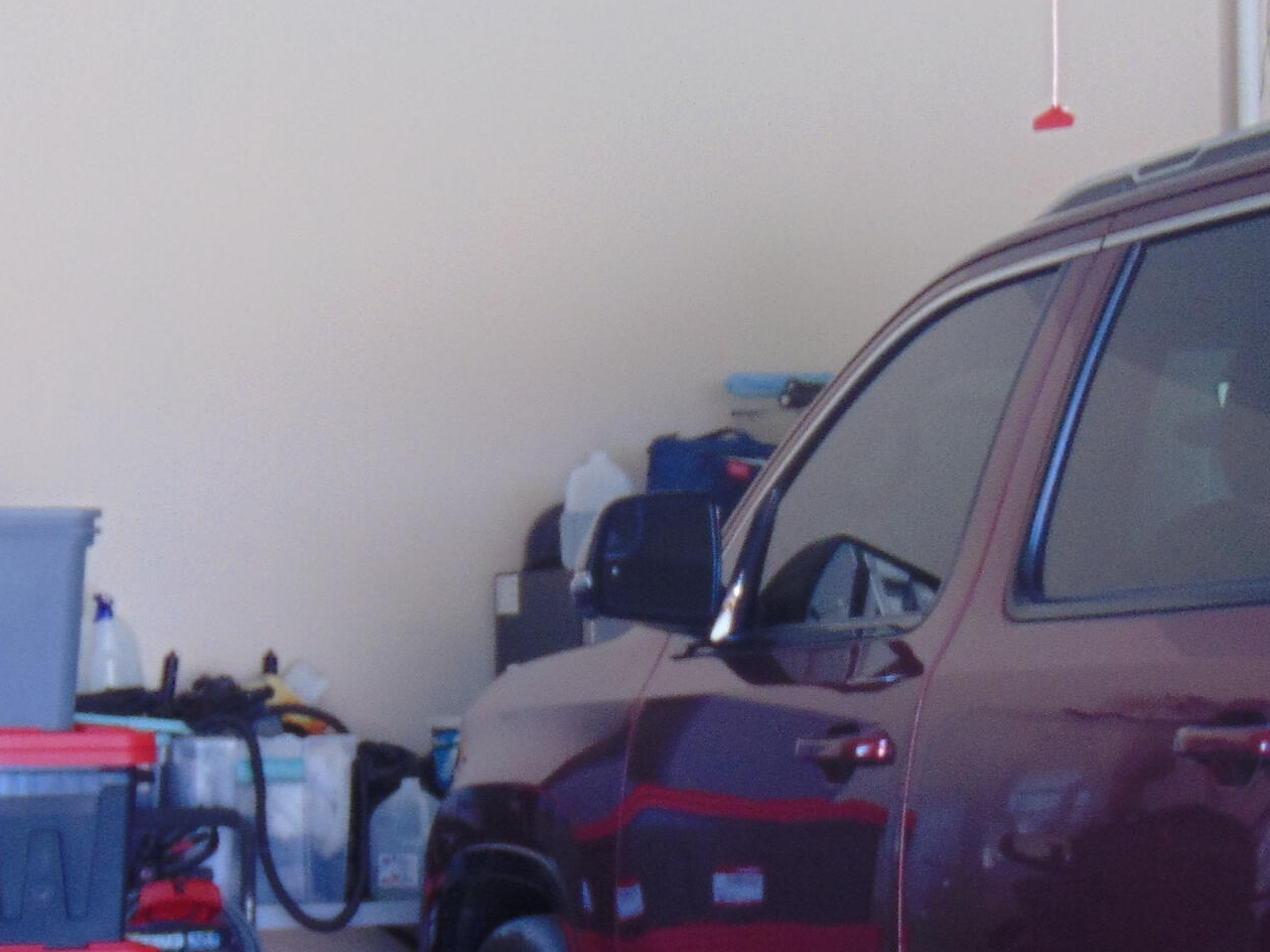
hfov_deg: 16.6
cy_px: 814
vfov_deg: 12.4
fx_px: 4365
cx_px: 644
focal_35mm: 119
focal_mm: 9
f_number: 3.5
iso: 100
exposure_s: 1/30
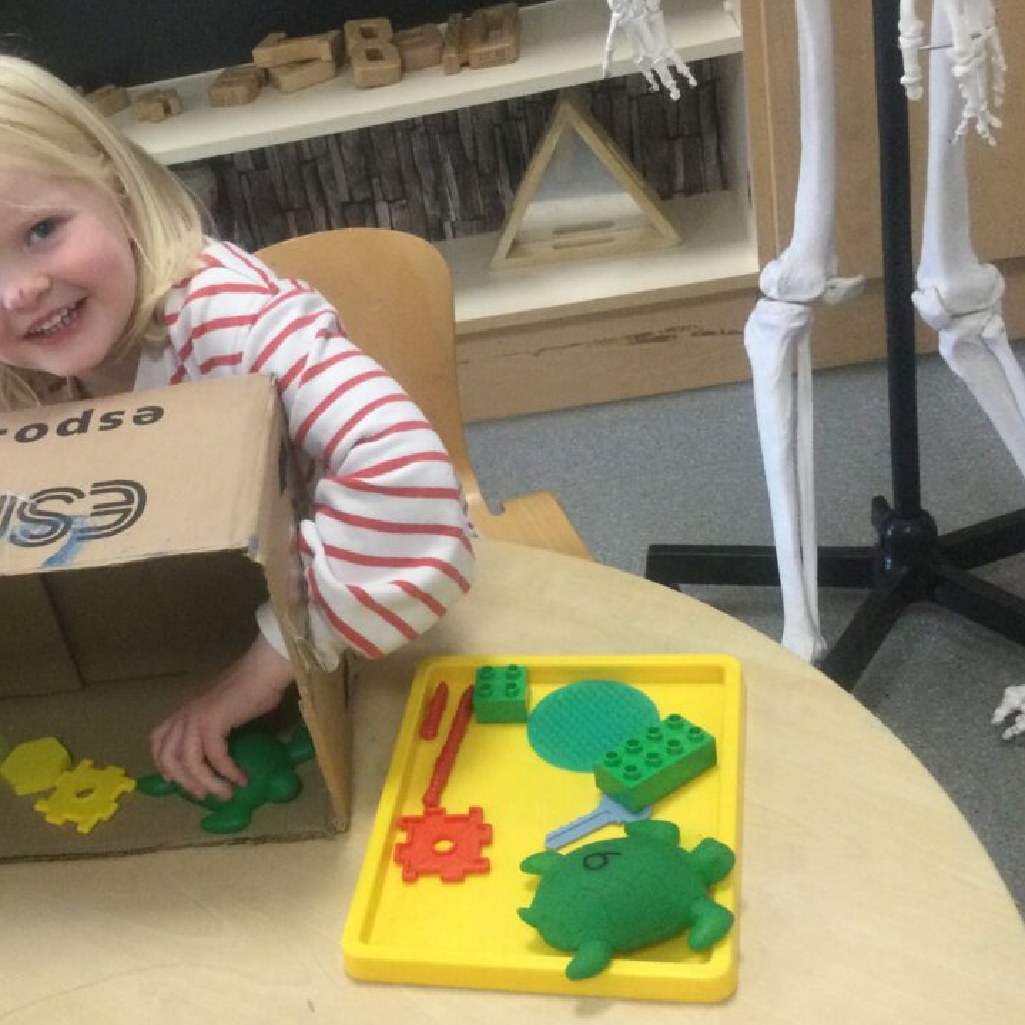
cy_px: 491
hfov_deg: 34.6
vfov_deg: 35.4
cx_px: 261
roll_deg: +16.1
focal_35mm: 48
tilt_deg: -30.6
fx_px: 1608
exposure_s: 1/30
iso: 160
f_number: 2.4
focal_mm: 3.3
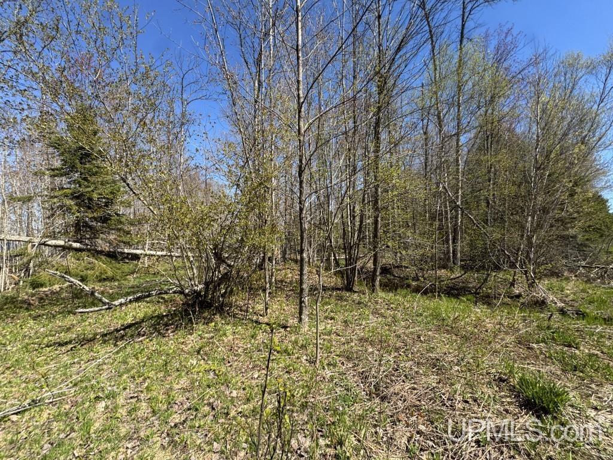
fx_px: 248
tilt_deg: +1.2
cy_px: 230
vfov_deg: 85.7
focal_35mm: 14
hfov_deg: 102.1
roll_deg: +0.0
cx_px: 306
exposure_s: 1/921
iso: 40
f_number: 2.2
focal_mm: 2.22
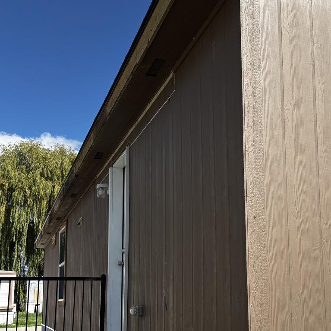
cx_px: 246
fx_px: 498
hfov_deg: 36.0
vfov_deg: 36.3
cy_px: 230
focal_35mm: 46
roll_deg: +0.1
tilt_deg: +9.3
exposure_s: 1/3413
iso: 50
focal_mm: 5.96
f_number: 1.6
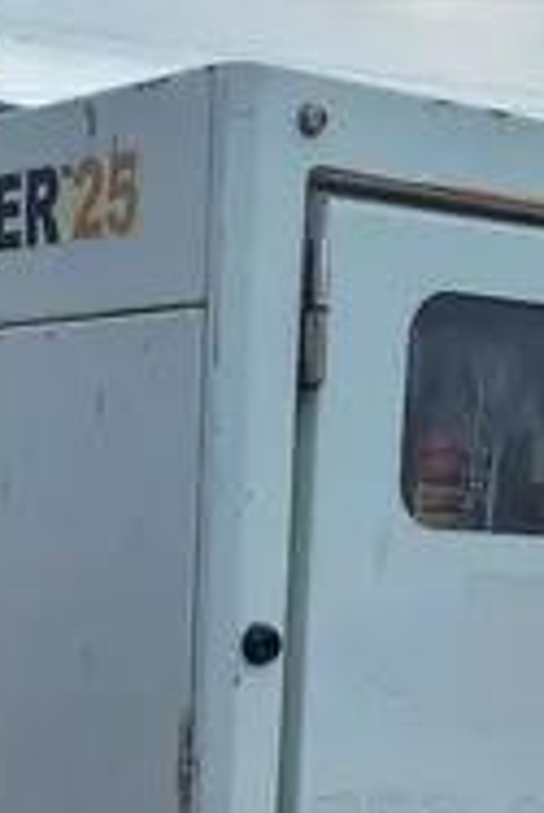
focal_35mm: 106
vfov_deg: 16.9
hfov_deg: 12.9
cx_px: 226
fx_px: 2398
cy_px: 1311
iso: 40
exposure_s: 1/1525
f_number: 1.8
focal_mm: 5.4
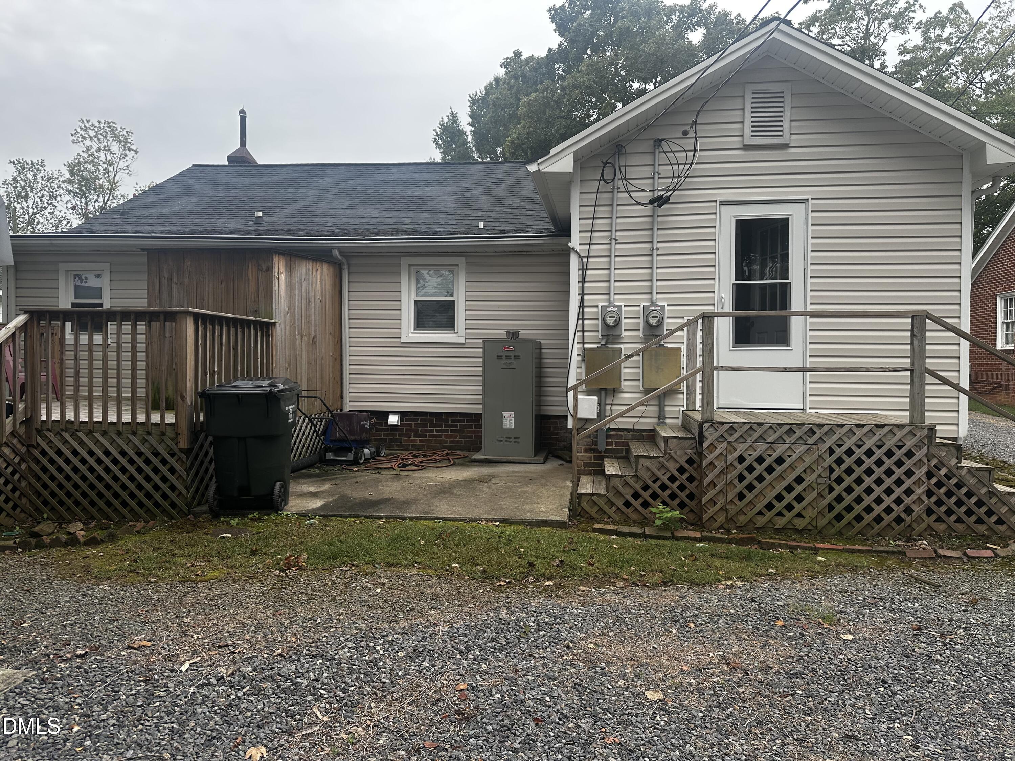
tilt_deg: -0.7
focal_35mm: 24
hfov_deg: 71.6
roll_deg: -0.5
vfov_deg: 56.8
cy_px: 380
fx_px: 704
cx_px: 508
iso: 80
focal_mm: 6.86
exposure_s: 1/879
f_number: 1.78
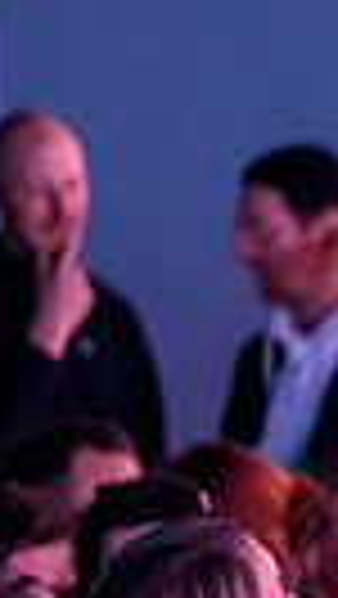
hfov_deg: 2.1
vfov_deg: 3.7
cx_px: 1287
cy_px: 724
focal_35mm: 583
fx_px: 9271
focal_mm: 110
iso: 6400
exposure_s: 1/400
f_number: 2.8
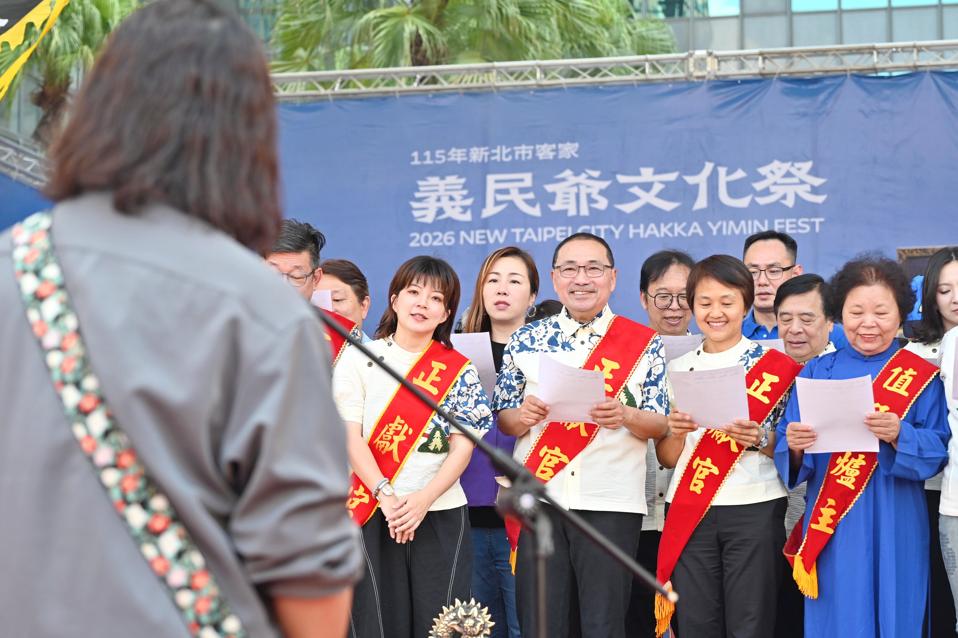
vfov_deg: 13.4
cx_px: 479
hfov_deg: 20.0
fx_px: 2713
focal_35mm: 102
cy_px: 319
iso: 125
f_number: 4
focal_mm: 68
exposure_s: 1/125
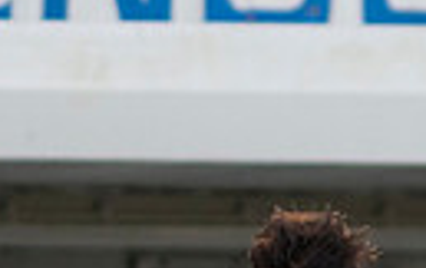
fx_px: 18530
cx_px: 456
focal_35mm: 1594
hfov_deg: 1.3
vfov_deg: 0.8
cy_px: 728
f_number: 3.2
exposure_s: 1/1000
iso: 800
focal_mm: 300
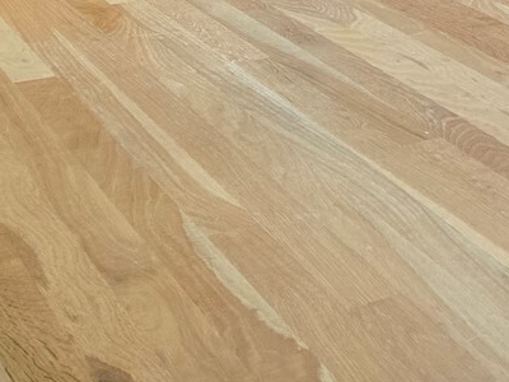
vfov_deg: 13.7
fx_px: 1353
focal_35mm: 92
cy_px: -377
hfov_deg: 18.5
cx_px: 798
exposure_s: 1/180
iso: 160
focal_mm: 5.4
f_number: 1.8
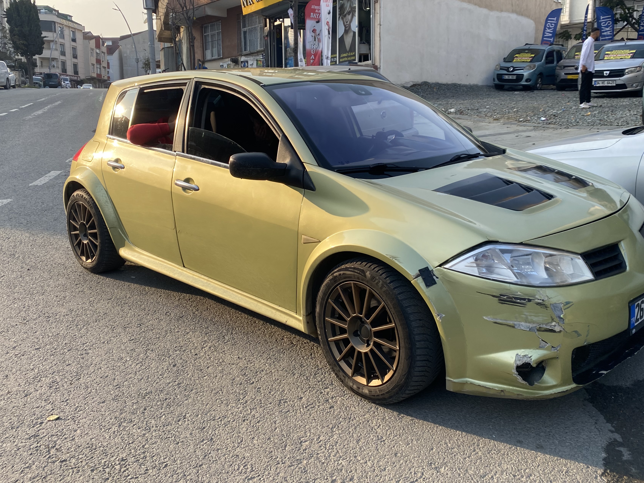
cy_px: 216
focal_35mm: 31
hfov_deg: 58.3
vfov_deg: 45.4
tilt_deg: -8.5
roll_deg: -0.4
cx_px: 346
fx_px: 577
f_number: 1.8
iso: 32
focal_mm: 4.25
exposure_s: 1/810
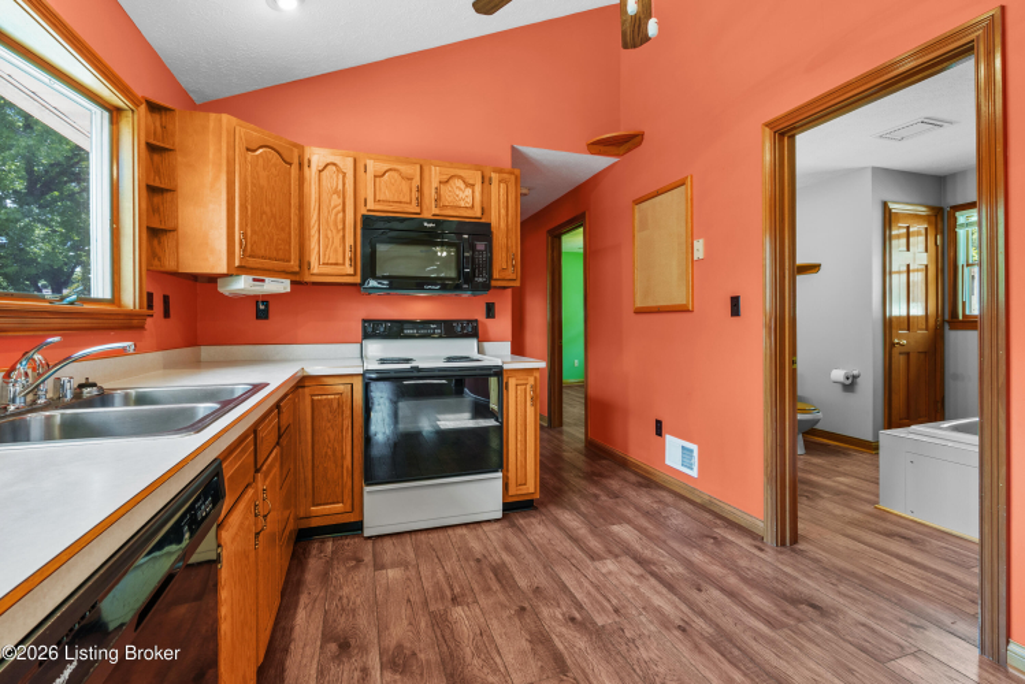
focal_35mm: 16
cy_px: 342
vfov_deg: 73.8
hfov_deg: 96.7
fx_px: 456
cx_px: 512
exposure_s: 1/1.67
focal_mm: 16
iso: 400
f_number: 11
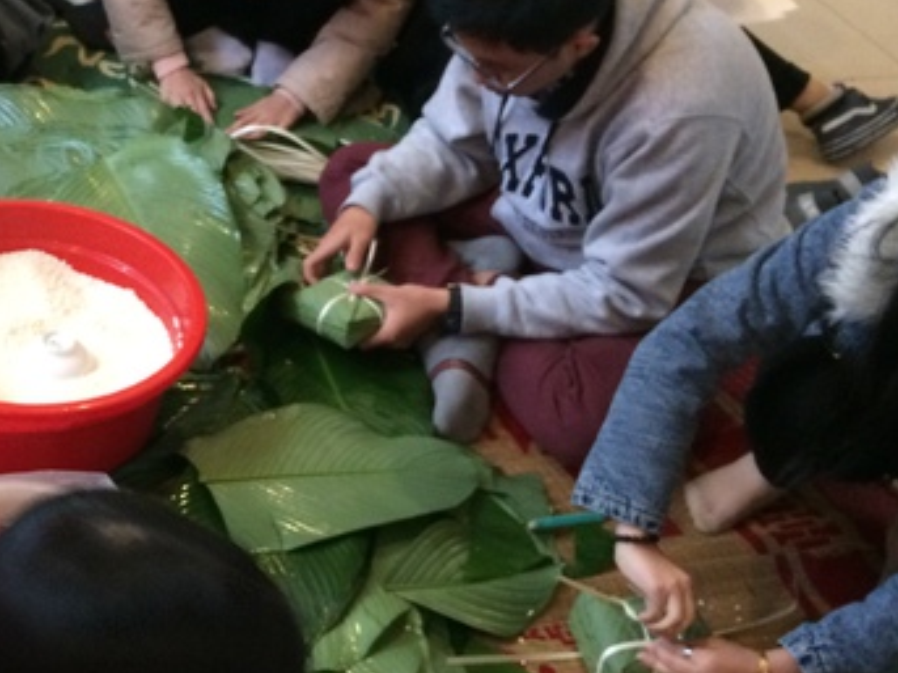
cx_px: 76
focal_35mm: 55
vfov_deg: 26.5
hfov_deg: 33.0
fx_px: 1426
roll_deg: -6.6
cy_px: 416
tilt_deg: -41.5
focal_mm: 4.15
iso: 250
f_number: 2.2
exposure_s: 1/17
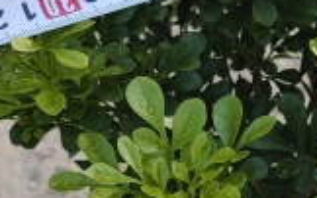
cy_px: 111
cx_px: 315
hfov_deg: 12.9
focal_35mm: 161
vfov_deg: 8.1
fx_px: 1390
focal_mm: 6.55
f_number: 1.6
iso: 50
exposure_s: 1/234
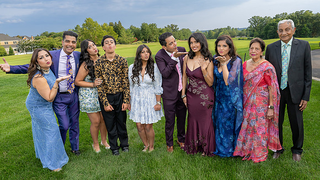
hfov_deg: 65.6
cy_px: 89
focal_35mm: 29
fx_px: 247
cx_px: 175
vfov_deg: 39.9
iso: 450
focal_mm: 25.5
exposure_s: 1/250
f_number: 9
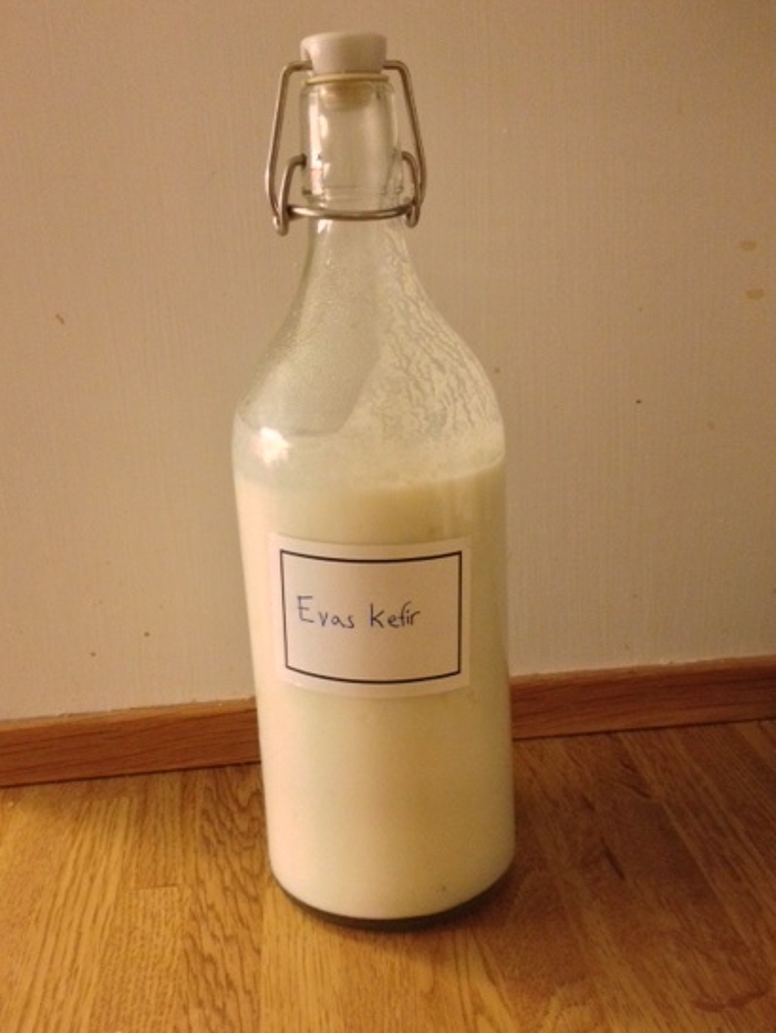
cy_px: 551
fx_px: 1225
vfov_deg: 45.7
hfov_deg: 35.2
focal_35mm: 41
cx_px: 388
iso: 400
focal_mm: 4.28
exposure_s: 1/17
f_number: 2.4
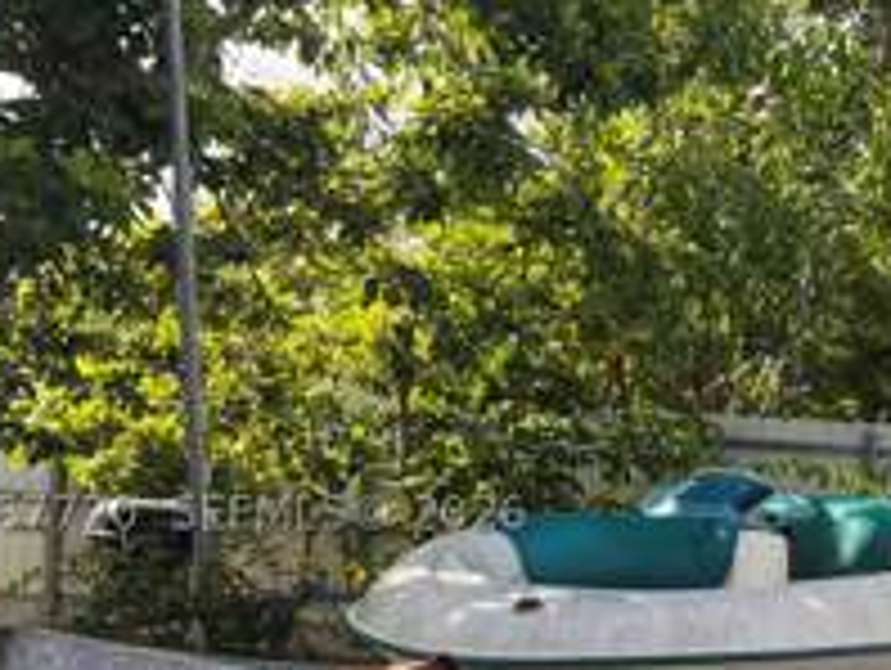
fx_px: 1624
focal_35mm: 63
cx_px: 940
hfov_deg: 28.3
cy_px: 513
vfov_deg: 23.1
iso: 50
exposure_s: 1/873
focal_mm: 5.7
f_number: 1.5
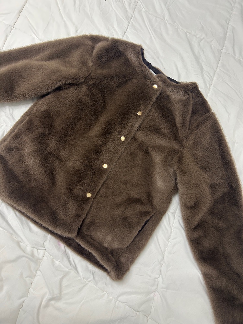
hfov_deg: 53.1
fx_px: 243
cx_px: 122
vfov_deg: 67.3
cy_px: 162
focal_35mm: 26
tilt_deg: -77.4
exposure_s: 1/50
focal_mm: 5.7
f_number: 1.5
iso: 160
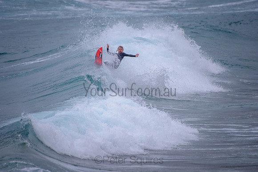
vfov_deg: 2.2
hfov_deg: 3.4
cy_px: 76
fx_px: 4394
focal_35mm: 613
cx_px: 115
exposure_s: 1/2000
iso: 180
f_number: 5.6
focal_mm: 500
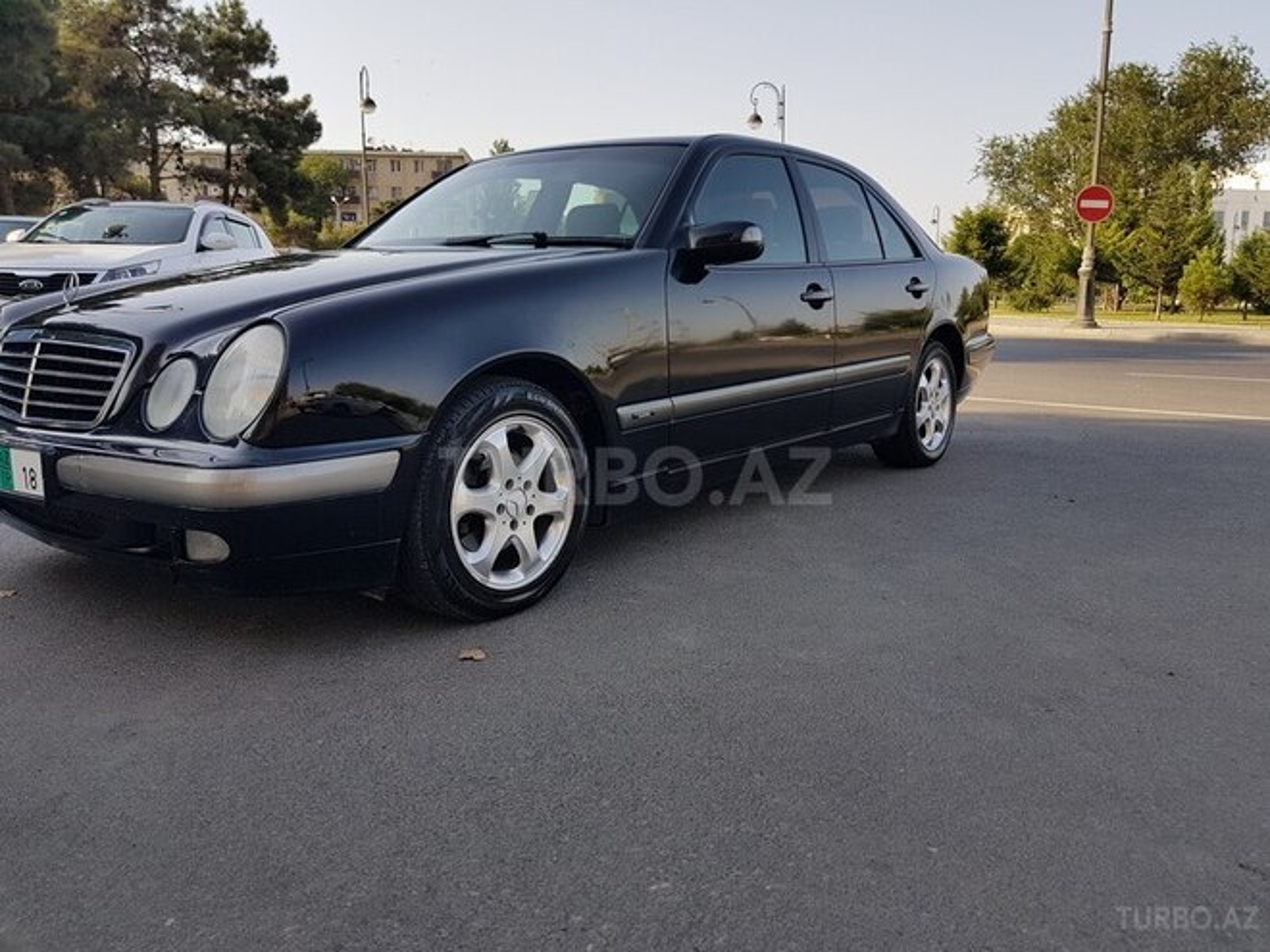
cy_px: 476
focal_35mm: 26
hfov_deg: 67.3
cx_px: 635
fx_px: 954
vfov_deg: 53.1
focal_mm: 4.2
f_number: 1.7
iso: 40
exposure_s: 1/1112
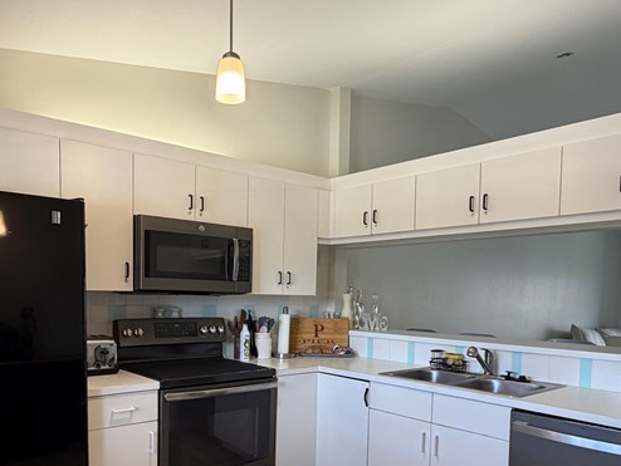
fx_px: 521
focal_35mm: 29
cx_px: 277
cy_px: 329
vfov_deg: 47.1
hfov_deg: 61.5
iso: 320
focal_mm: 2.22
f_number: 2.2
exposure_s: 1/120
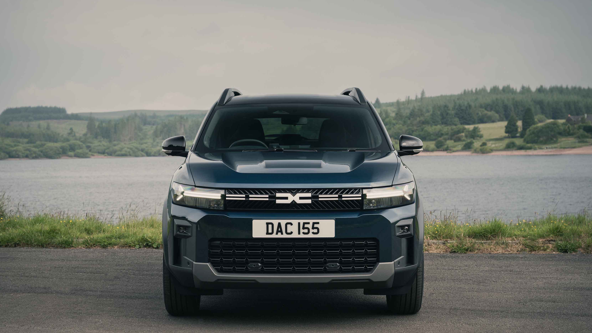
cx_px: 293
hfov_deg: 33.8
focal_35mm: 62
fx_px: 973
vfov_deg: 19.4
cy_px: 187
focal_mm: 56
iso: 200
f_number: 5.6
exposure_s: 1/250
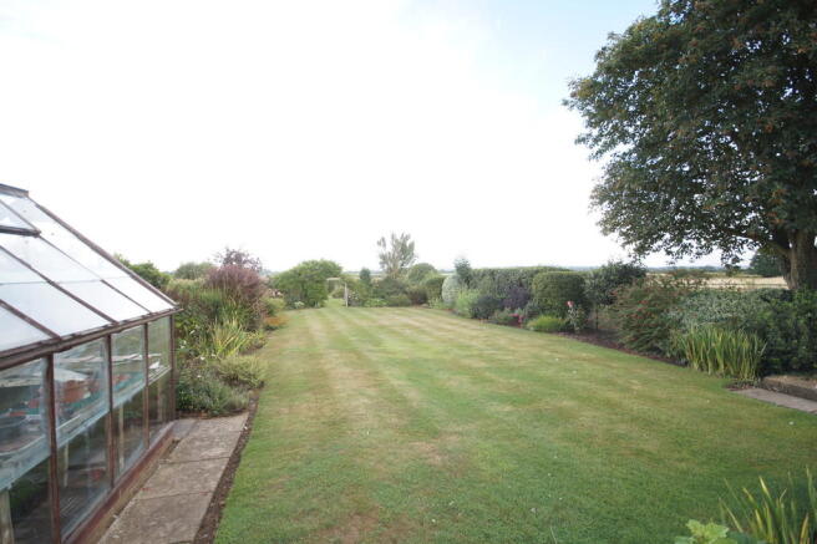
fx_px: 340
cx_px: 408
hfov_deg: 100.4
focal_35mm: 15
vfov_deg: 77.3
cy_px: 272
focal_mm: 10
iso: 100
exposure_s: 1/80
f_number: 4.5
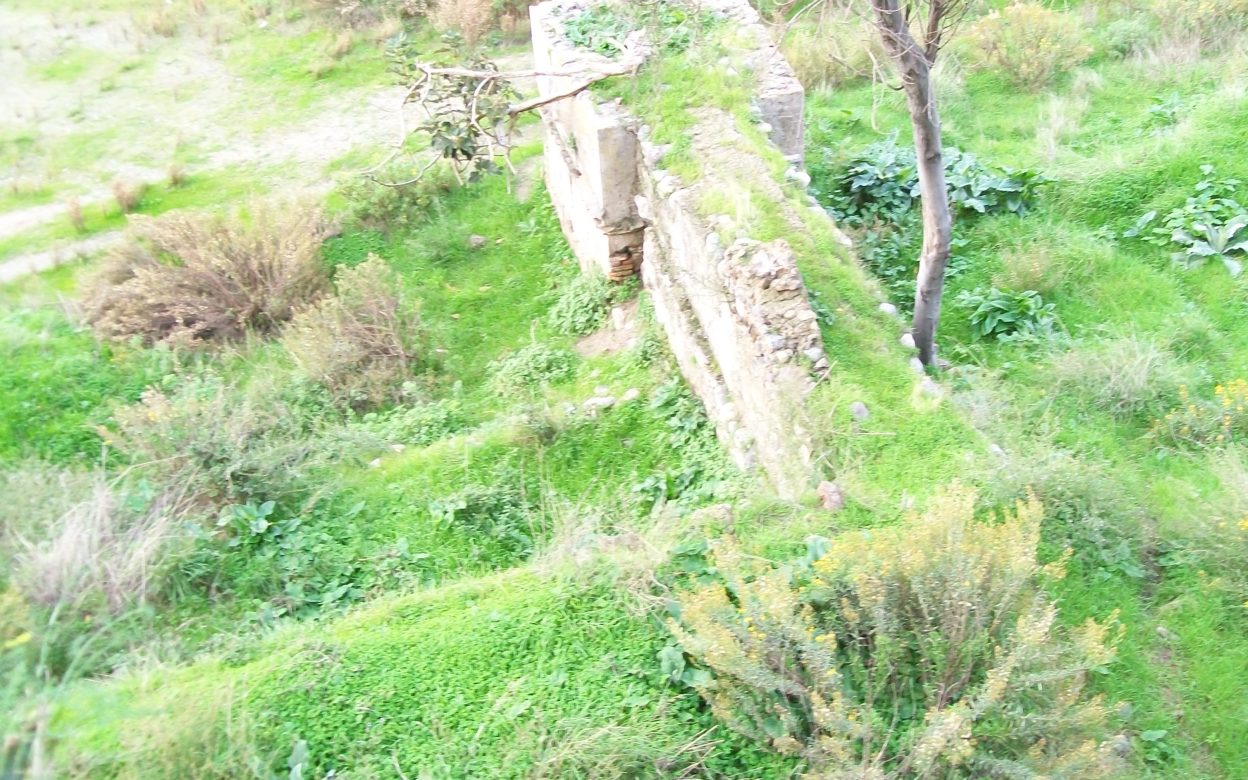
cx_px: 699
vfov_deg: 31.2
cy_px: 350
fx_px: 1394
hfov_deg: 48.1
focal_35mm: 41
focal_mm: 6.1
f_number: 2.7
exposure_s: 1/15
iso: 160
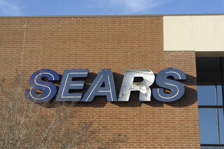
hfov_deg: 26.3
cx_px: 112
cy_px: 74
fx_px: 479
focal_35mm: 77
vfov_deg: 17.7
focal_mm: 50
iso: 100
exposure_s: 1/200
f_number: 7.1
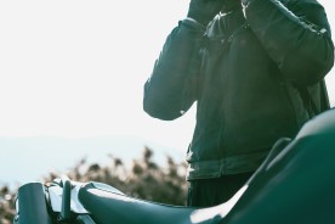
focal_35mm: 57
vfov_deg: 23.5
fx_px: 530
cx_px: 192
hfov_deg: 35.0
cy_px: 57
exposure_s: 1/5000
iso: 125
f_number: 1.6
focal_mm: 35
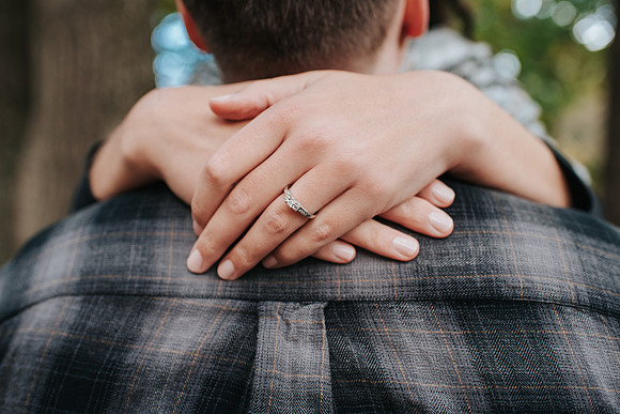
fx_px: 603
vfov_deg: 37.9
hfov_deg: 54.4
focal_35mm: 35
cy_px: 207
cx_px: 310
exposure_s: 1/320
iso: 1000
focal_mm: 35
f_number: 3.2
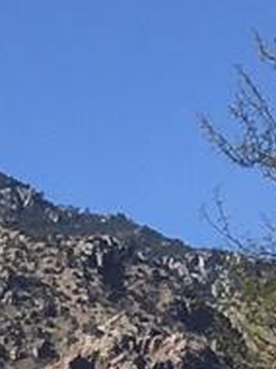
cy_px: 1146
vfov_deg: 5.9
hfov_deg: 4.2
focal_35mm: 308
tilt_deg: -2.5
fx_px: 3282
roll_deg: +0.7
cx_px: -1094
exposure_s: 1/1923
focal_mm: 4.15
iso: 25
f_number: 2.2
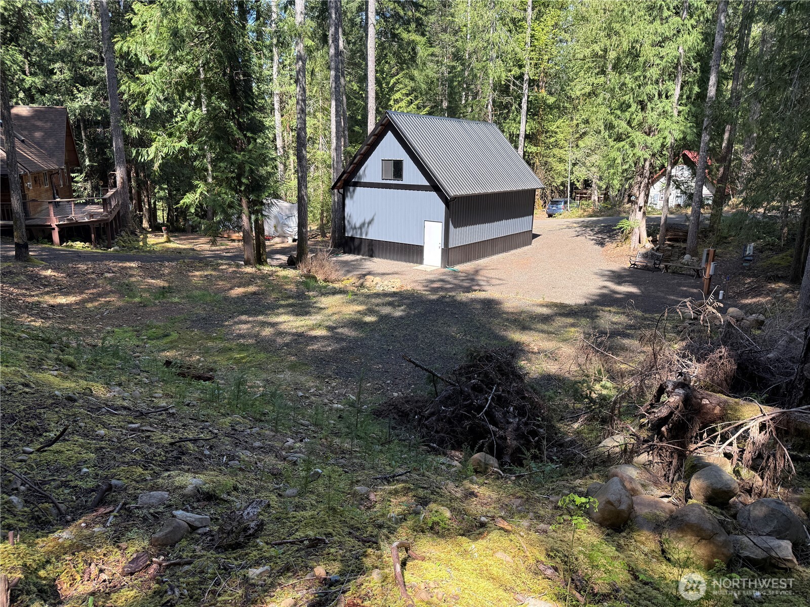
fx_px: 562
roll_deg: -0.4
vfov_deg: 56.8
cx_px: 405
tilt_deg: -14.2
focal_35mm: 24
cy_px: 304
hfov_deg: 71.6
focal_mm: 6.76
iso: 80
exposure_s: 1/671
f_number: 1.78
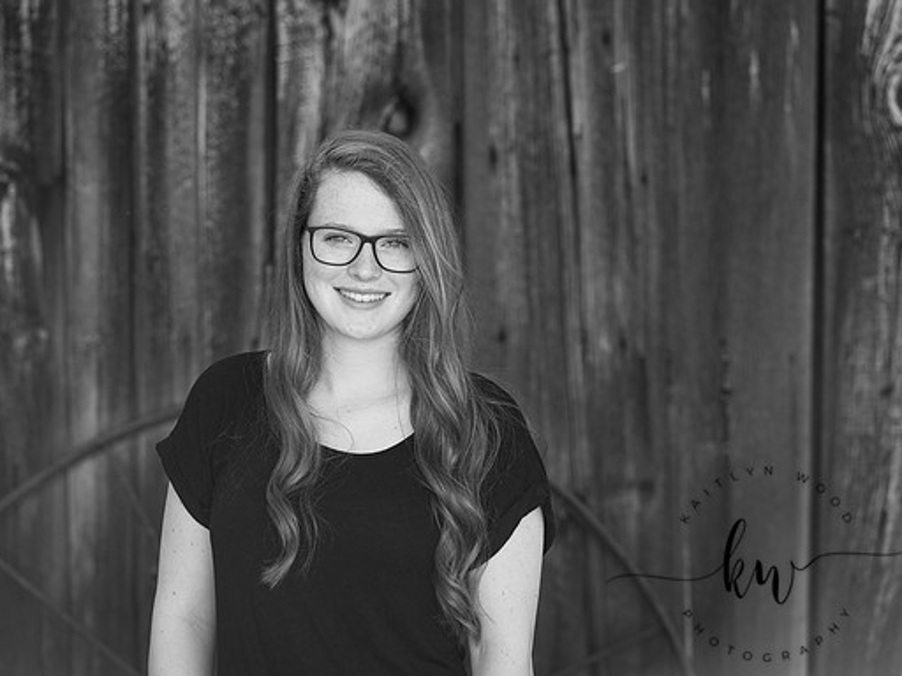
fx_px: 5394
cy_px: 337
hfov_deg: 9.6
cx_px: 414
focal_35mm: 207
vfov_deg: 7.2
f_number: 5.6
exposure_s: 1/200
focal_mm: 185
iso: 400
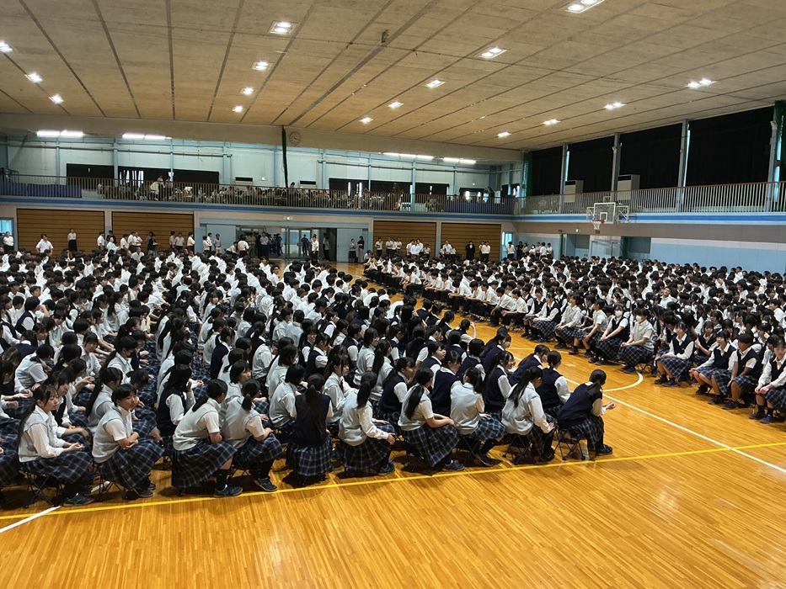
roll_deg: -1.1
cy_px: 294
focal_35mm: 29
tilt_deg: -7.8
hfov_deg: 61.7
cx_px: 393
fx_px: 659
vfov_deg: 48.2
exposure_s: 1/50
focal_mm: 3
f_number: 1.8
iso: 80
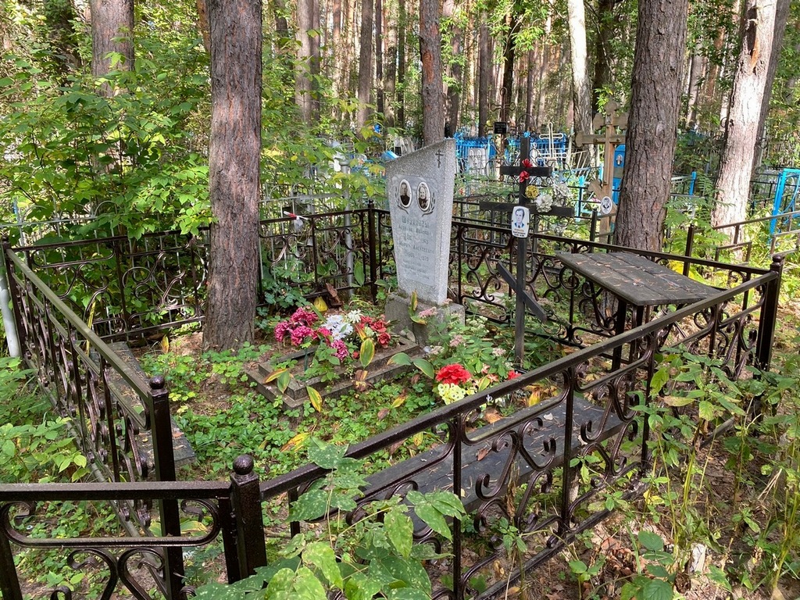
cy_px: 300
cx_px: 400
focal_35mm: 26
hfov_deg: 67.3
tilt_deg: -15.0
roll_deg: +0.0
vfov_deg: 53.1
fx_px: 601
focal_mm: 4.25
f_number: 1.8
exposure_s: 1/121
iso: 64
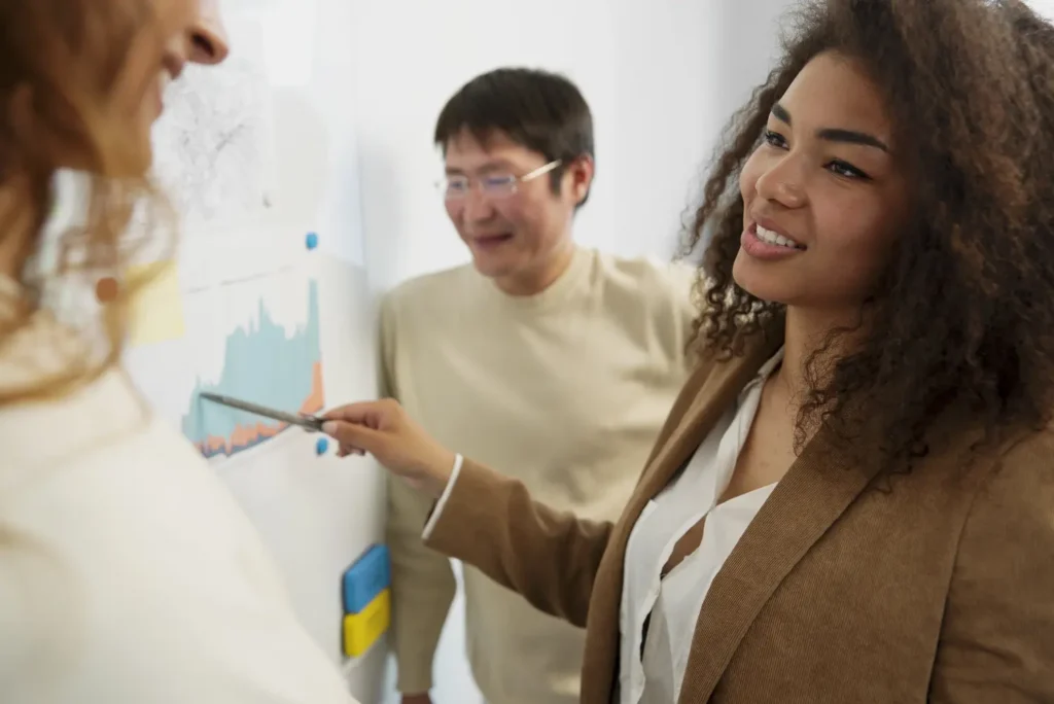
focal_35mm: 35
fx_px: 1025
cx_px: 527
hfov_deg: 54.4
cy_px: 352
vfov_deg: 37.9
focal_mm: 35
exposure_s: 1/250
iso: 800
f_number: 3.5
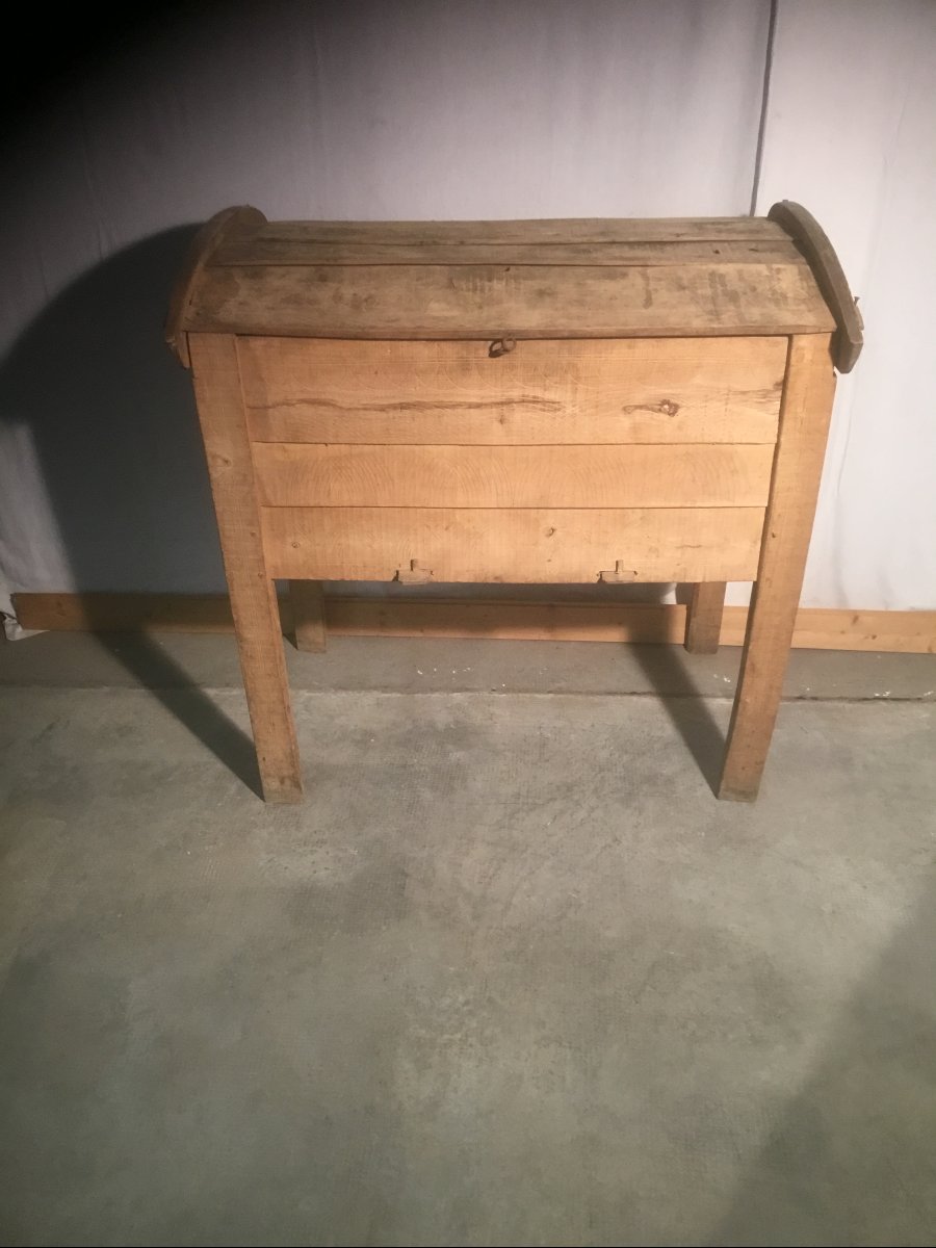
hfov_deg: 45.4
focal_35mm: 31
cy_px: 624
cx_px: 468
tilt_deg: -33.4
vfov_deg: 58.4
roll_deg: +0.3
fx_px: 1118
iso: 125
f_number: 2.4
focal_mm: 3.3
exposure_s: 1/33
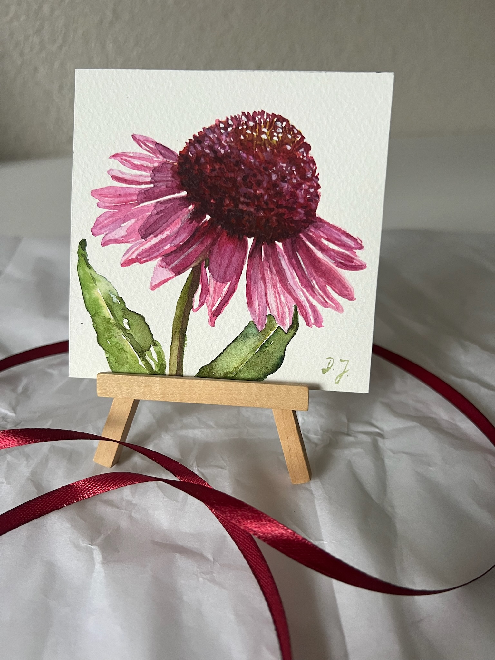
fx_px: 496
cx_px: 248
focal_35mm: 26
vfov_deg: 67.3
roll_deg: -0.4
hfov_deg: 53.1
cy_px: 330
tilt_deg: -27.7
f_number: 1.5
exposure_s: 1/77
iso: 125
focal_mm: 5.7
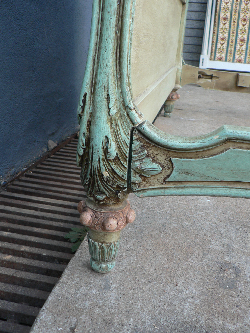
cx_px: 125
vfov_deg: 51.4
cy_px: 166
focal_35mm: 36
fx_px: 347
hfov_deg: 39.7
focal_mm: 6
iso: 80
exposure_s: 1/40
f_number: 2.8
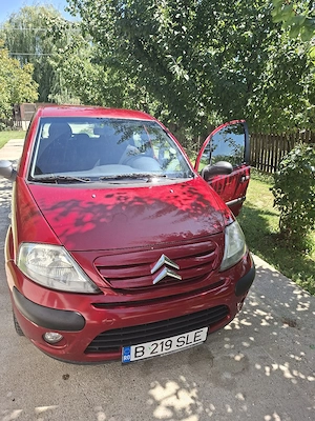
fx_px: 279
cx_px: 158
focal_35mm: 23
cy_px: 210
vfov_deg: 73.9
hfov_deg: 58.9
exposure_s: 1/667
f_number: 1.8
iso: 50
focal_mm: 5.54
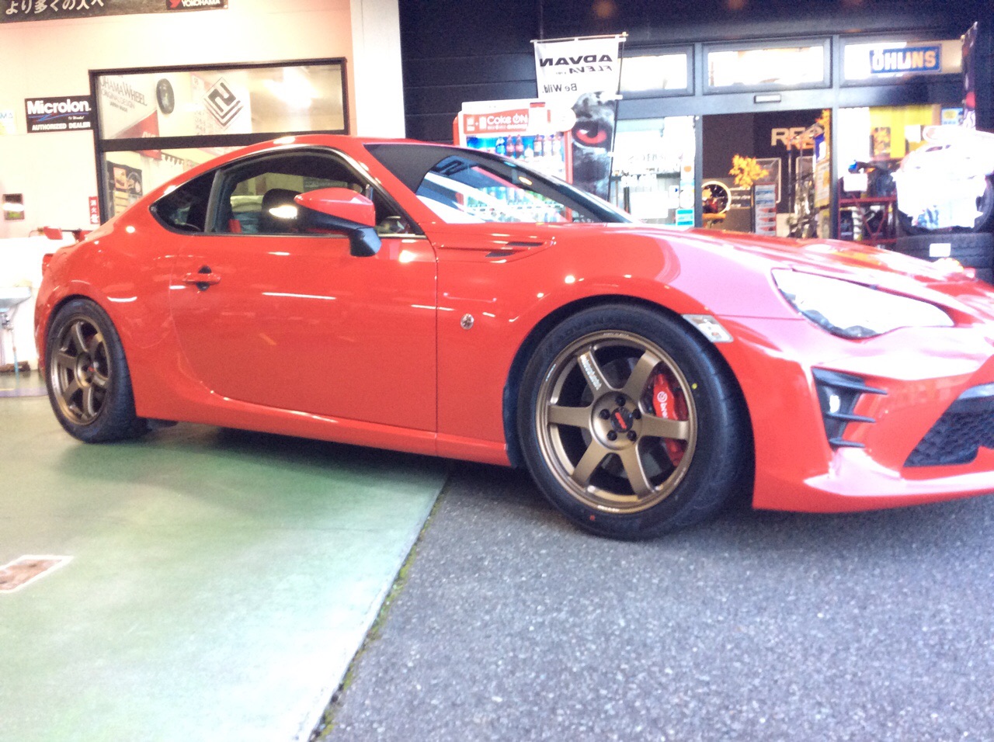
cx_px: 497
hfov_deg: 56.9
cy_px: 371
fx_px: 918
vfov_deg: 44.1
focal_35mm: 32
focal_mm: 3.3
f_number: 2.4
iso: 125
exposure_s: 1/24
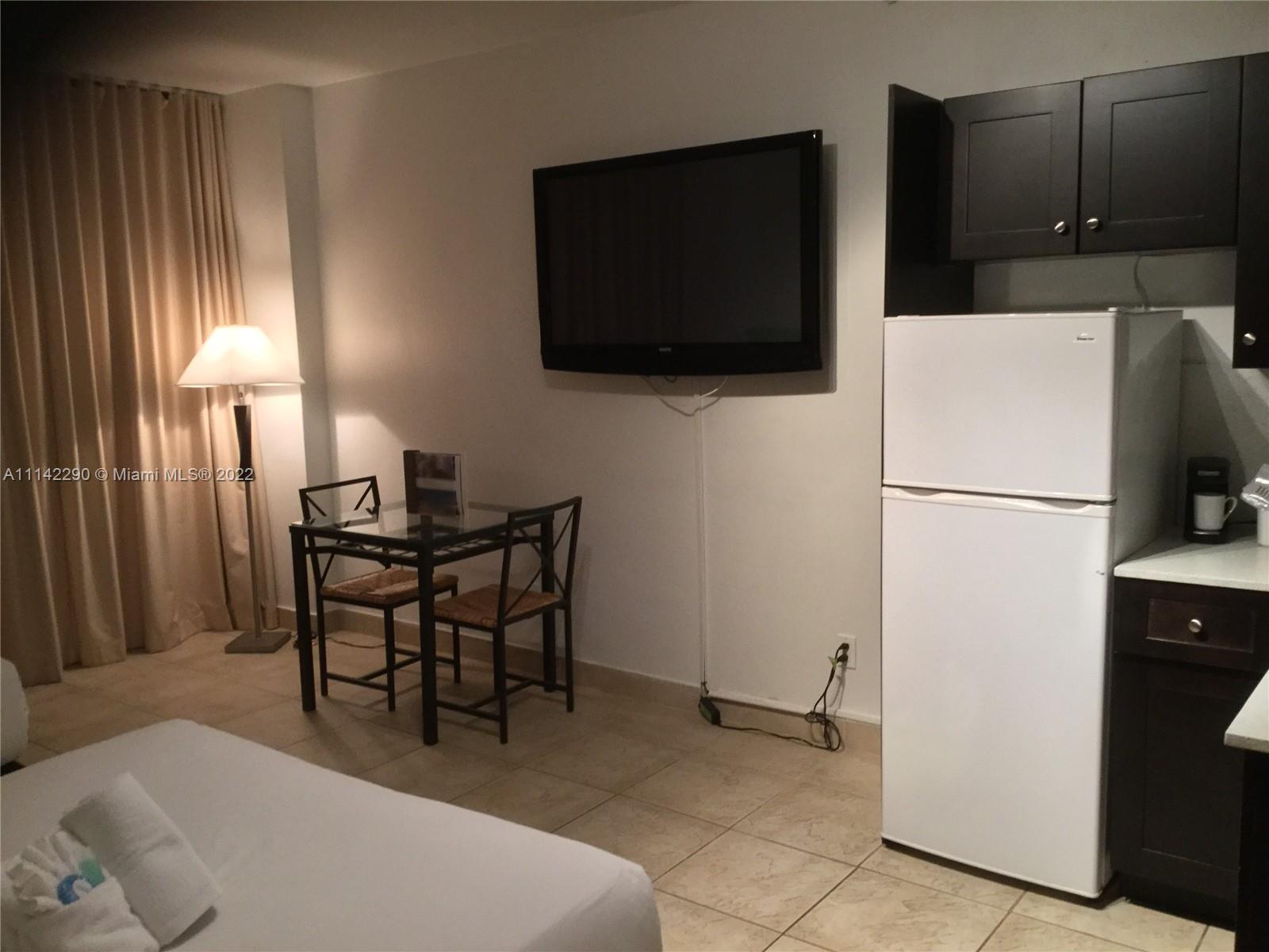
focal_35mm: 31
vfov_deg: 45.4
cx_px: 634
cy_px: 476
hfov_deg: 58.4
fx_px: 1136
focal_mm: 3.3
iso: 160
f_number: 2.4
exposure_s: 1/30
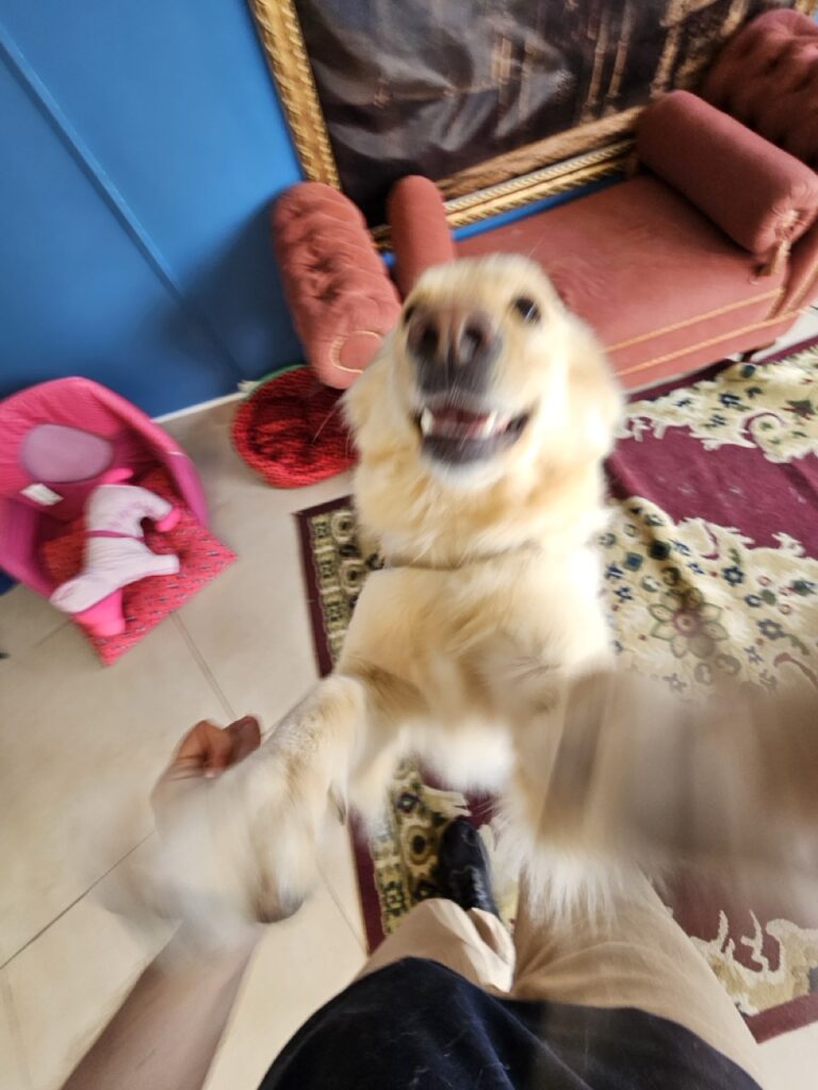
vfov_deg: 106.2
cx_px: 409
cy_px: 545
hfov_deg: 89.9
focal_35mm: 13
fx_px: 410
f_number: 2.2
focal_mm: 2.2
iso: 80
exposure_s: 1/60
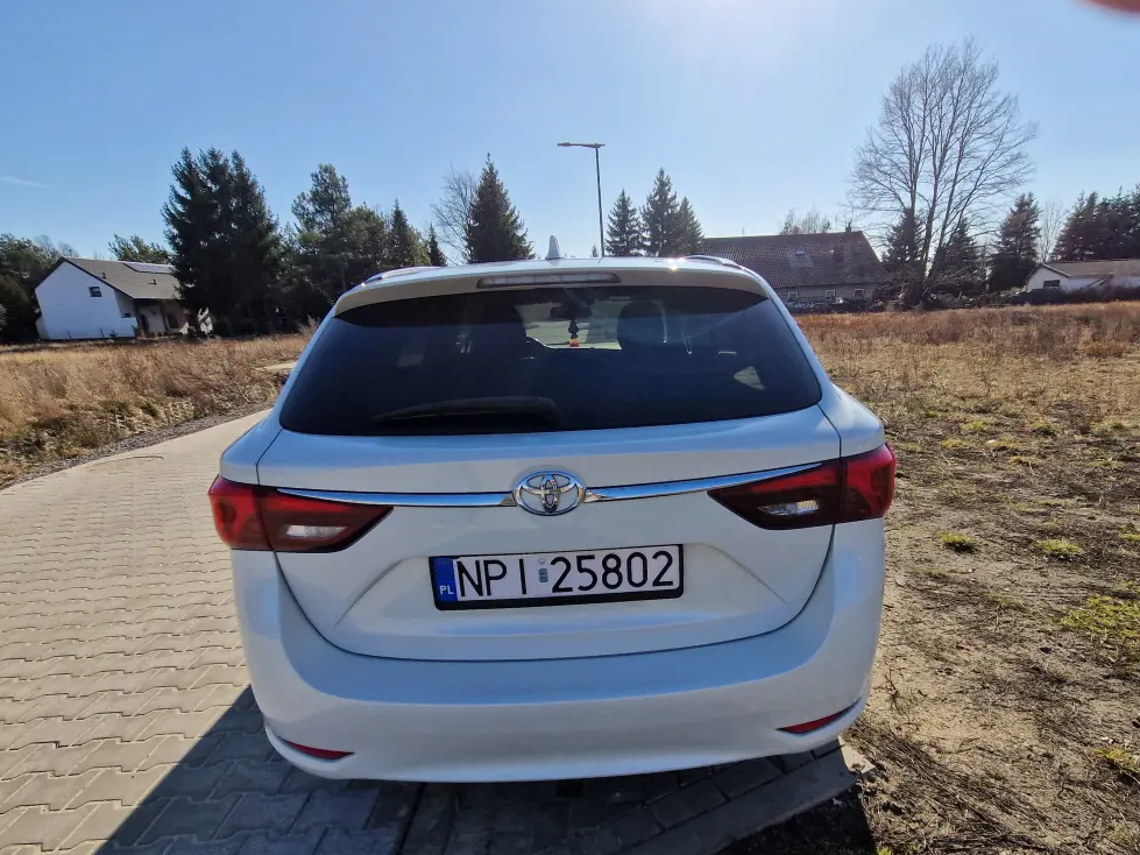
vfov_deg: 74.2
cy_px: 497
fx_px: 560
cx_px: 610
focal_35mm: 17
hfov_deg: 90.9
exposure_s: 1/2520
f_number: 2.2
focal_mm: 2.2
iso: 50
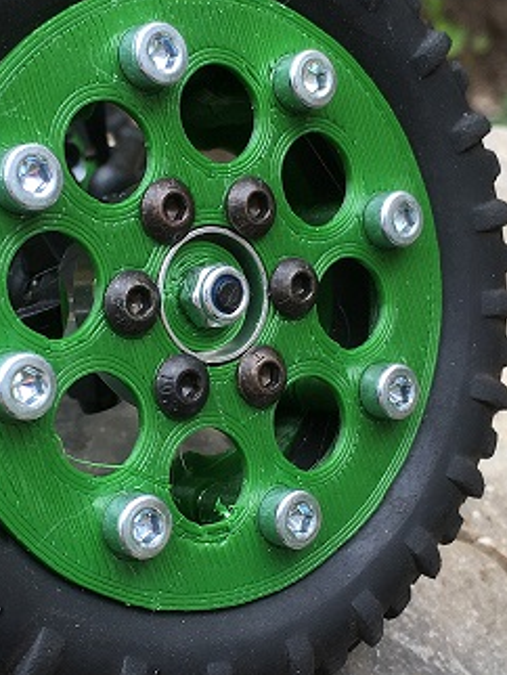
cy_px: 325
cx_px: 236
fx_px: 1326
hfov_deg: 21.6
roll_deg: -3.6
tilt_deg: -37.1
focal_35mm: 68
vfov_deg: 28.5
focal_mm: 4.15
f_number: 2.2
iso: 25
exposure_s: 1/50
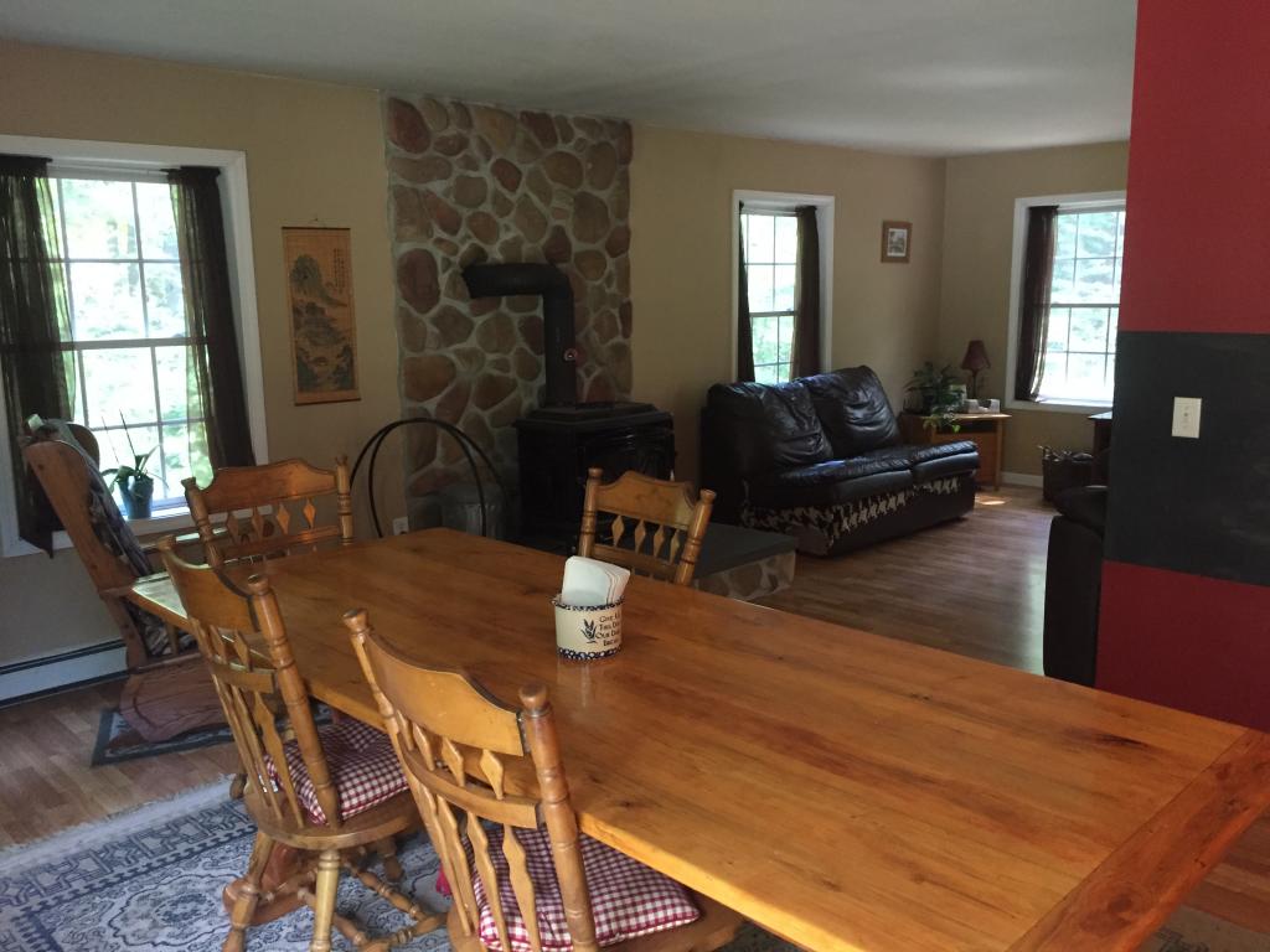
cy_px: 476
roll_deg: +1.5
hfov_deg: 61.7
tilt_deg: -9.5
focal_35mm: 29
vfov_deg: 48.2
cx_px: 635
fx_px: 1064
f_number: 2.2
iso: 250
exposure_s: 1/30
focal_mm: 4.15
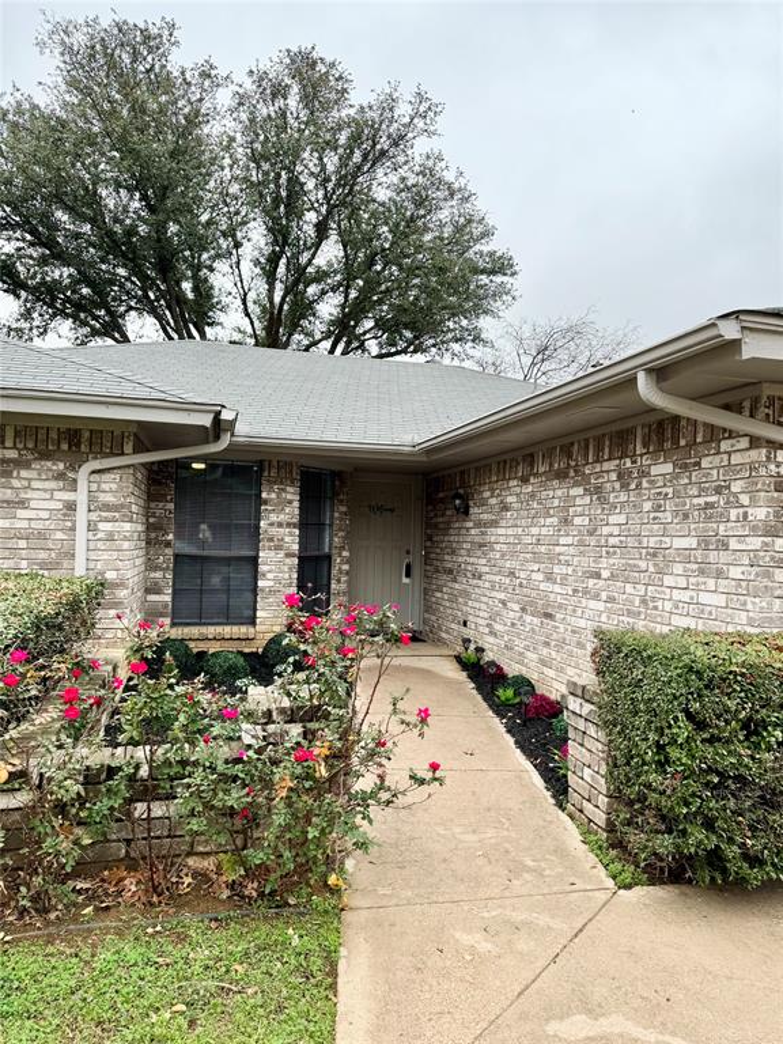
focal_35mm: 24
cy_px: 522
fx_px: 724
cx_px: 392
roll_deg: -2.8
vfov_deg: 71.6
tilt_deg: -2.0
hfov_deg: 56.8
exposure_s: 1/832
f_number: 1.78
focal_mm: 6.86
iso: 80
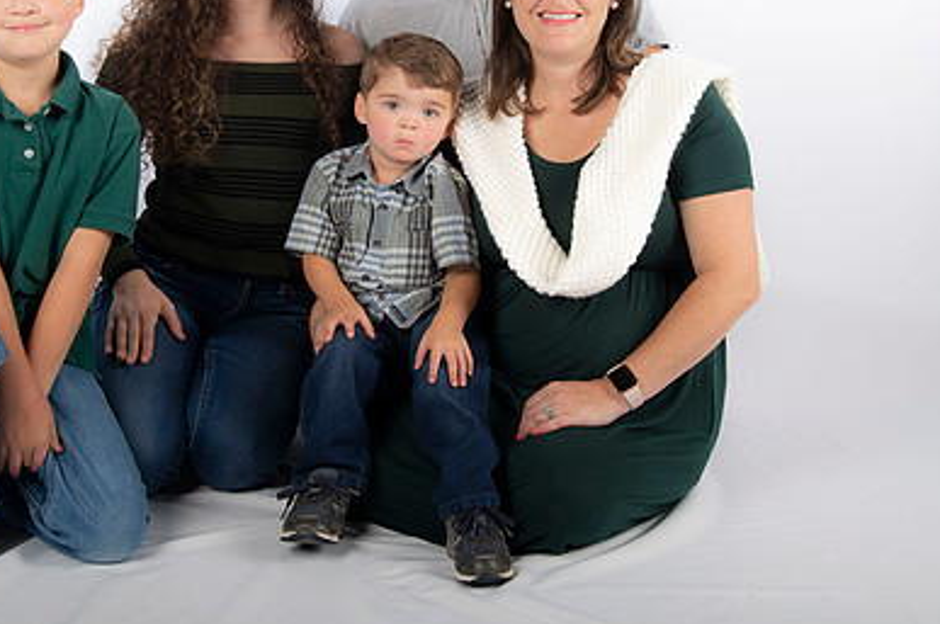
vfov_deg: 22.4
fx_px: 1565
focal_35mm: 60
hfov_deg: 33.4
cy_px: 177
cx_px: 398
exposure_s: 1/200
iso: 100
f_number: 5.6
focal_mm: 40
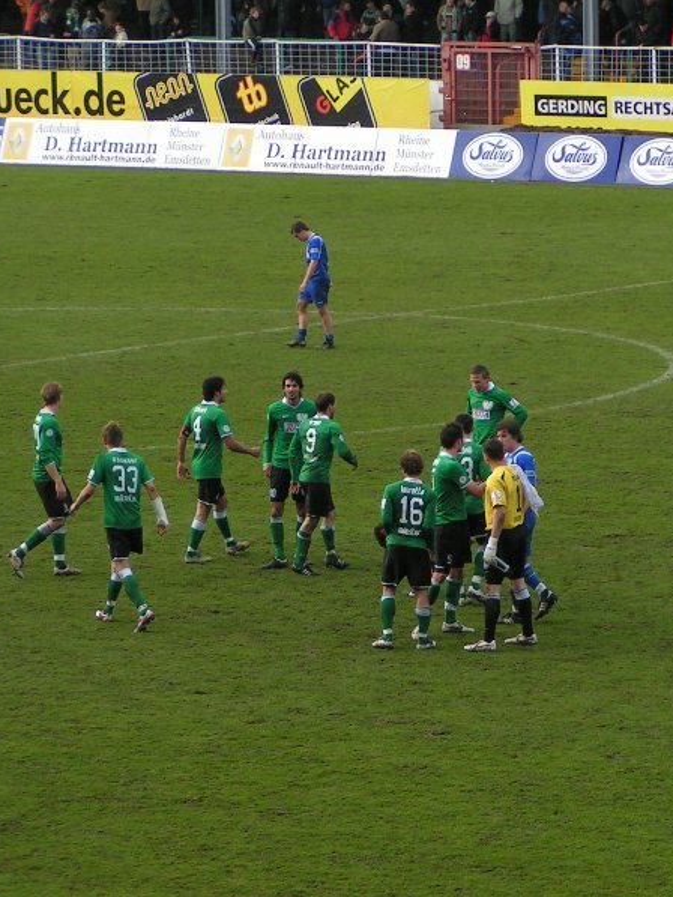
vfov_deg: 9.8
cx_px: 419
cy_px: 449
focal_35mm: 201
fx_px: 5209
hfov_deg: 7.4
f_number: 3.5
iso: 50
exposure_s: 1/400
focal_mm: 22.9
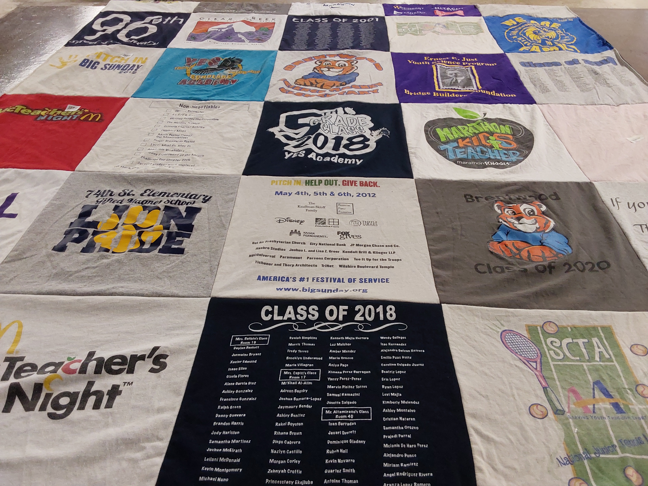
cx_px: 324
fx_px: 524
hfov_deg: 63.4
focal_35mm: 28
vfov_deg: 49.7
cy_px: 243
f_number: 1.9
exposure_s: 1/60
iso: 100
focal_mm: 2.91
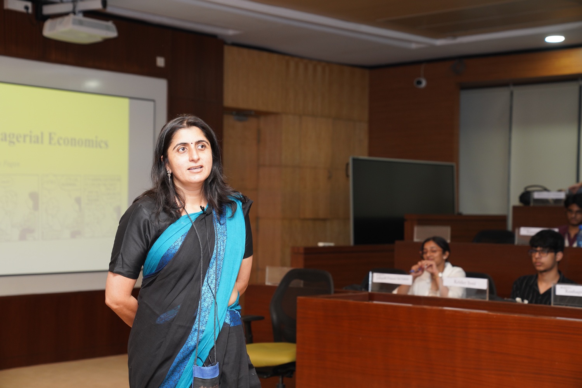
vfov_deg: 19.5
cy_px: 194
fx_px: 1132
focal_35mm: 70
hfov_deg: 28.8
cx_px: 291
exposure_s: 1/160
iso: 800
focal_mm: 70
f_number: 4
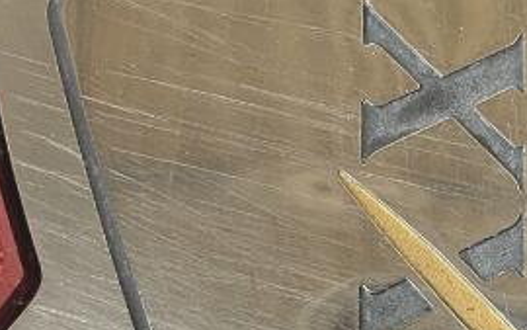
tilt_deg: -65.8
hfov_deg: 20.8
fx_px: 1408
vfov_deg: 13.3
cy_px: 293
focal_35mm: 98
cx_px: 451
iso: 125
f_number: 1.6
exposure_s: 1/60
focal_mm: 4.2
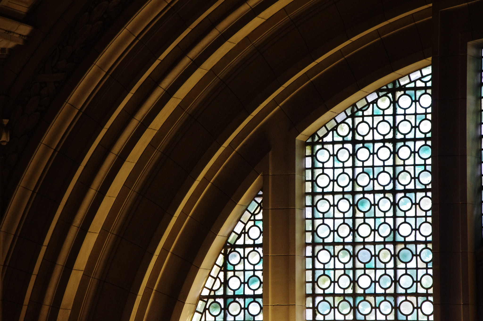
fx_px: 3015
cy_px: 160
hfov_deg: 9.2
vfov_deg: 6.1
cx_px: 242
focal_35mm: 225
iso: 1600
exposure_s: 1/40
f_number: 11
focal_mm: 150
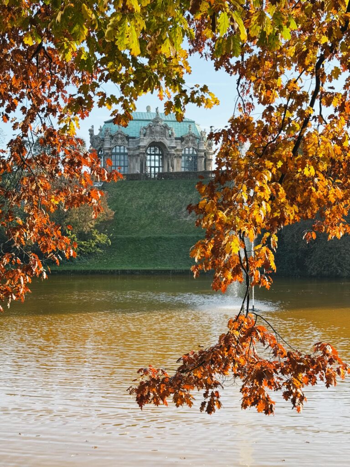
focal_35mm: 48
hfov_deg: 30.3
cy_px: 234
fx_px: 647
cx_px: 175
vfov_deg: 39.7
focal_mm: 6.76
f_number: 1.78
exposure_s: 1/913
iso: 64
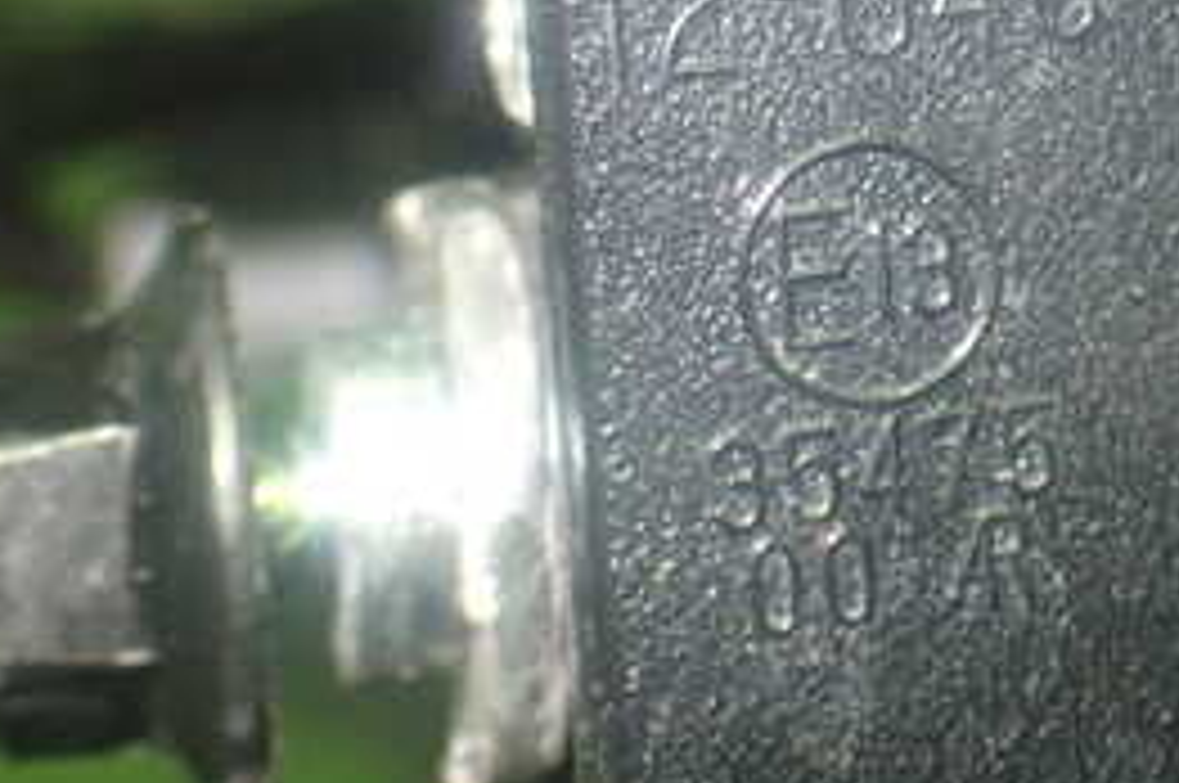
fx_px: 3434
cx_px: 914
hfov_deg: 19.3
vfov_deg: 12.8
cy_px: -14
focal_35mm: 105
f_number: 2.9
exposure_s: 1/40
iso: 800
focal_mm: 7.84
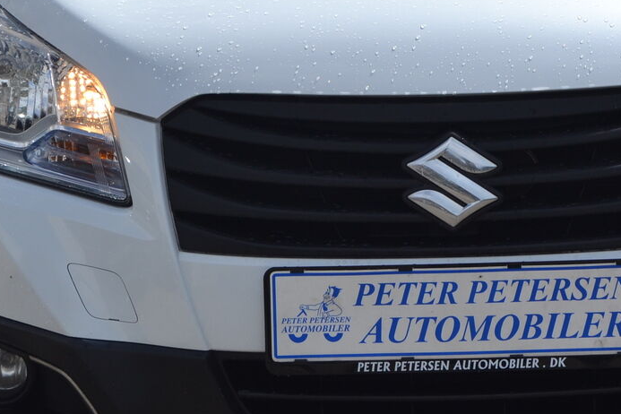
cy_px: 8
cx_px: 453
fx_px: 2294
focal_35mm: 133
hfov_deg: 15.4
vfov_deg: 10.2
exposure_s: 1/320
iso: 100
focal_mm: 32
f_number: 9
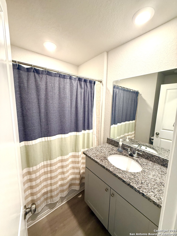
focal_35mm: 14
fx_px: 95
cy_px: 118
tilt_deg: -8.2
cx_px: 88
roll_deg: -0.6
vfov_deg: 102.1
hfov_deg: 85.7
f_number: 2.2
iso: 200
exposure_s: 1/60
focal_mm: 2.22
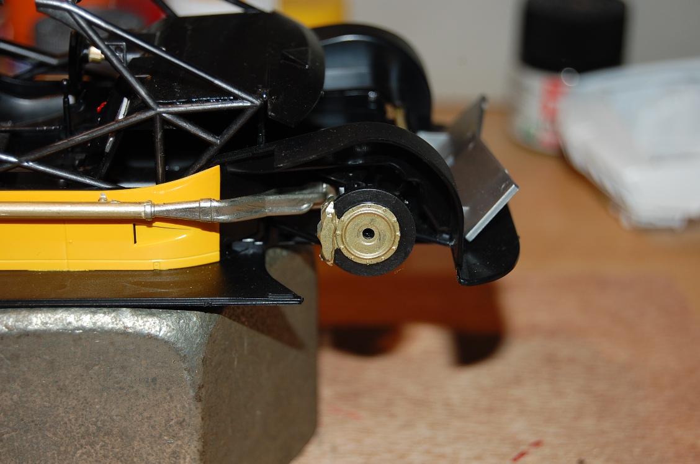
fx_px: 1601
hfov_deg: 24.7
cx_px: 350
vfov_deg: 16.5
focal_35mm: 82
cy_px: 232
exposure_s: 1/125
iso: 200
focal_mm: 55
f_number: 5.6
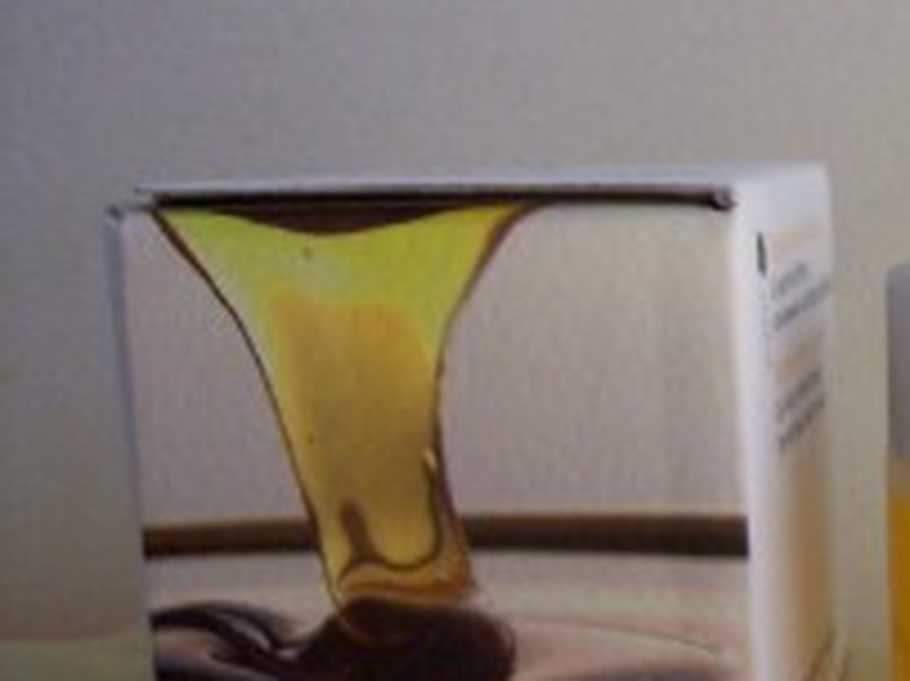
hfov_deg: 26.1
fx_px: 1865
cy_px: 253
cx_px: 888
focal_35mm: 71
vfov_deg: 20.7
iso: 135
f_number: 2.7
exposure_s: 1/32
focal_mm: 6
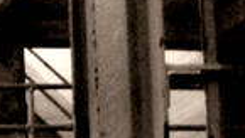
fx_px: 703
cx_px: -281
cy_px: 344
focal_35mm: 108
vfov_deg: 9.8
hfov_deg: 15.0
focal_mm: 3.8
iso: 200
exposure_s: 1/8
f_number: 2.8
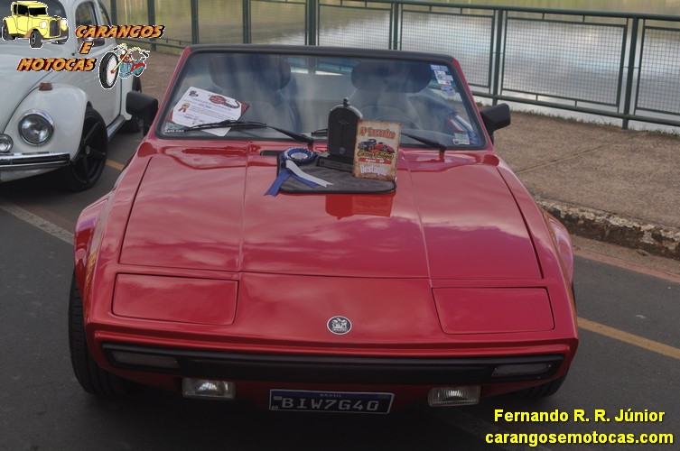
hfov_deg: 43.7
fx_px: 849
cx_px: 340
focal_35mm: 45
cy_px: 226
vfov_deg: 29.8
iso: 200
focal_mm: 30
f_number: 7.1
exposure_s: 1/200
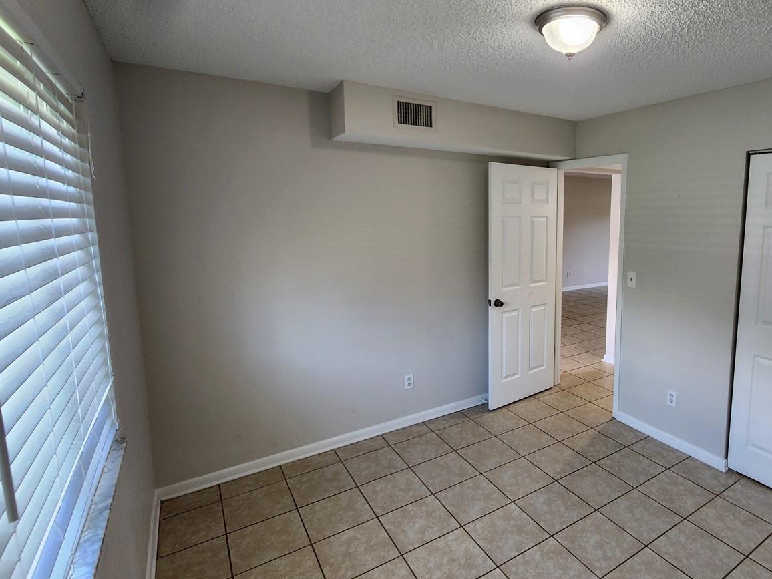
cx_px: 512
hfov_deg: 84.9
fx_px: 401
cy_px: 274
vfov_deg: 71.5
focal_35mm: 18
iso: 125
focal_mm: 2.2
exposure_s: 1/60
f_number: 2.2
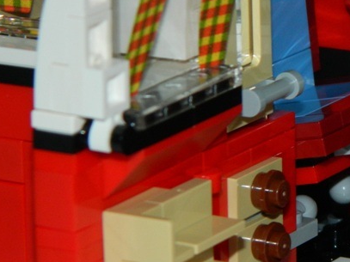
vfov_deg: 5.0
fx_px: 2982
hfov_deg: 6.7
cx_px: 340
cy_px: 163
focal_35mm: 295
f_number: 4.9
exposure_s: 1/60
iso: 200
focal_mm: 27
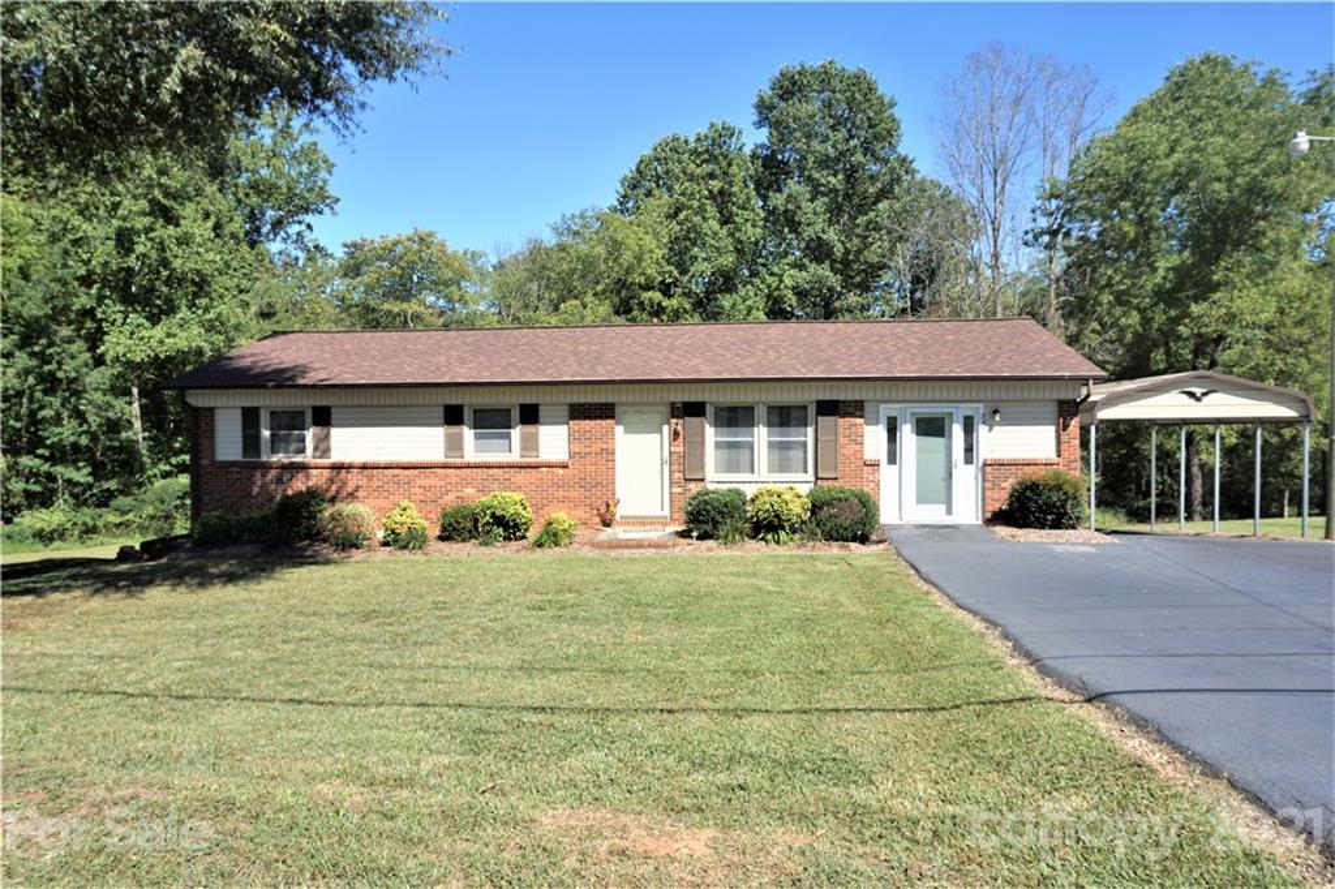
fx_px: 890
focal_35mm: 24
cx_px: 668
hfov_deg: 73.8
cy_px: 444
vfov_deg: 53.1
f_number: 9
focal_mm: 16
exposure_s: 1/200
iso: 100
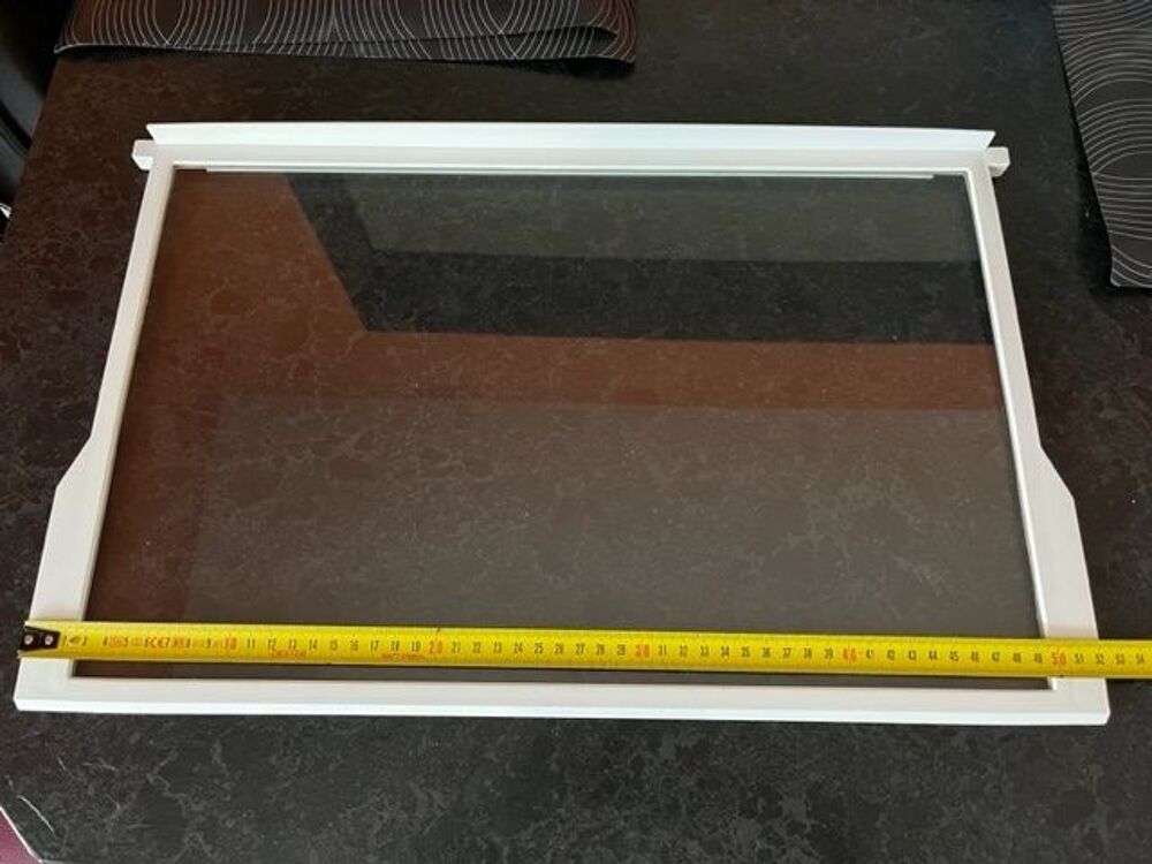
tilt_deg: -69.8
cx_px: 576
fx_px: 865
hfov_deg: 67.3
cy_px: 432
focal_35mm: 26
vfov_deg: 53.1
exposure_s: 1/31
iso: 640
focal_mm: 5.1
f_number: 1.6
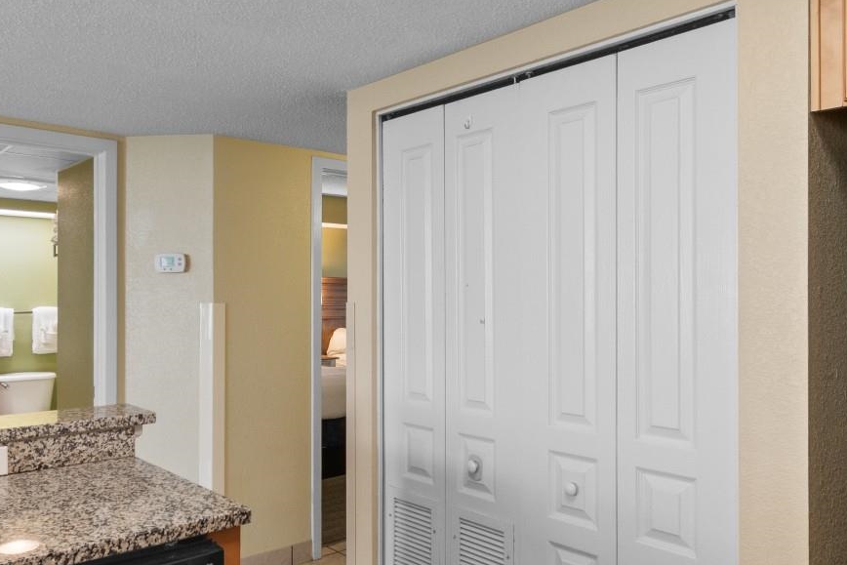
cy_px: 289
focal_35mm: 28
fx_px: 659
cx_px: 345
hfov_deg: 64.9
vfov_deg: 46.4
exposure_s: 1
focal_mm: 10
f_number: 4.5
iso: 100
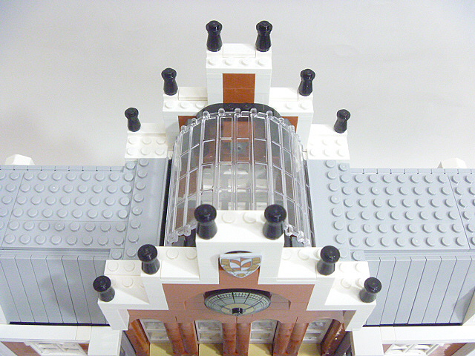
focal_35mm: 35
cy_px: 178
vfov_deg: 40.7
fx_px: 480
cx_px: 238
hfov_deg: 52.6
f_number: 3.5
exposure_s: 1/30
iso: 800
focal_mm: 6.3
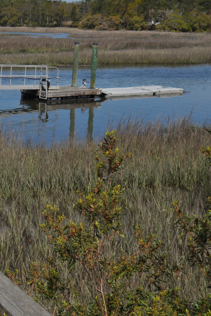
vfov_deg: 29.6
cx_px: -22
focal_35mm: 68
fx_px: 598
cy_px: 150
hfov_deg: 19.2
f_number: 10
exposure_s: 1/400
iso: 200
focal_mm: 24
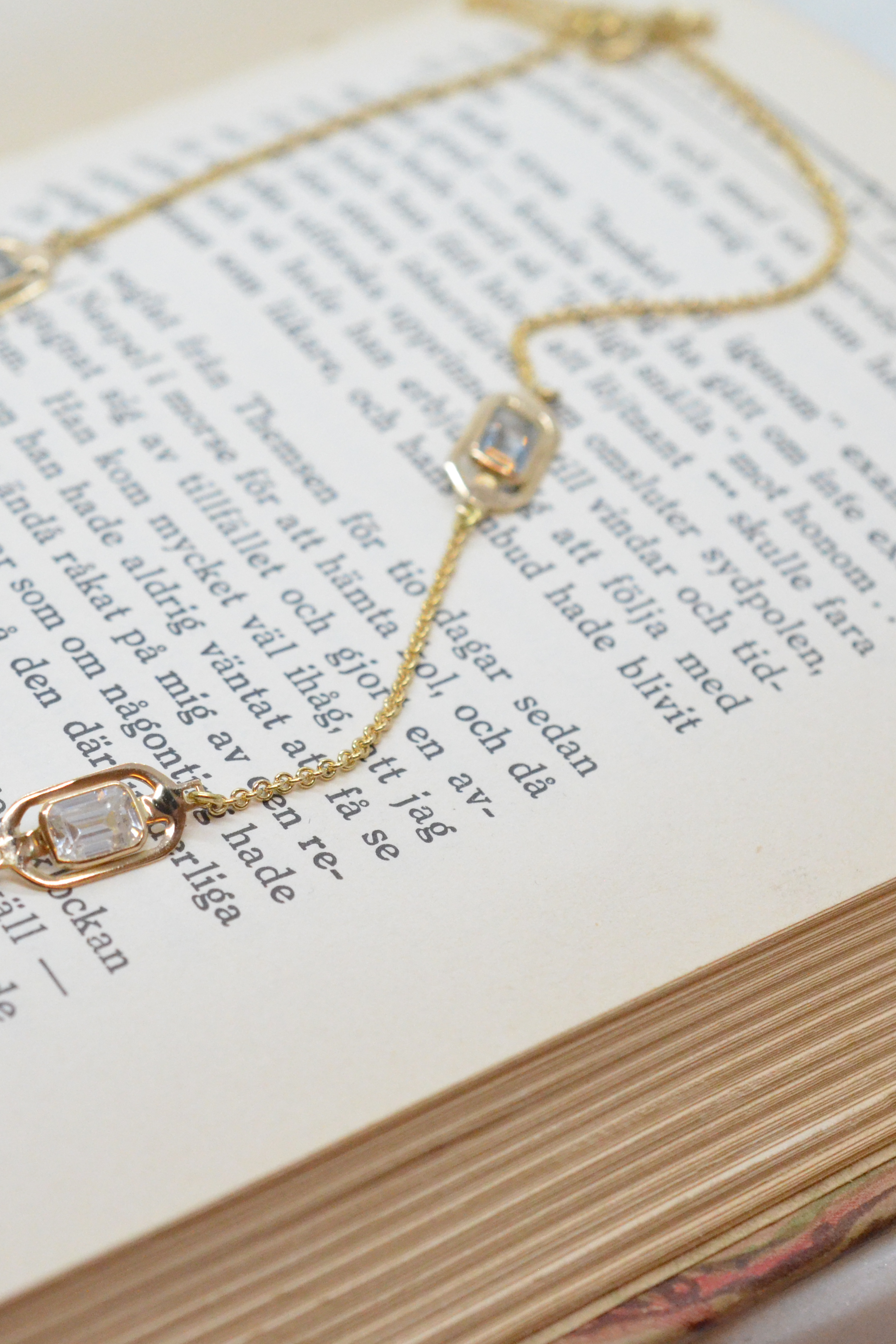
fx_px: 3397
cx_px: 325
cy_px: 672
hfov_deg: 15.0
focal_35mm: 91
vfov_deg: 22.4
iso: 4000
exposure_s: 1/1600
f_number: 6.3
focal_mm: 40
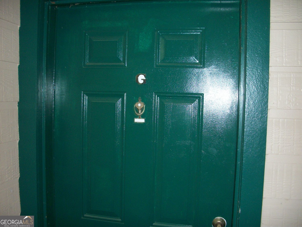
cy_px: 114
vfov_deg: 40.7
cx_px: 151
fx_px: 305
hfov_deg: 52.6
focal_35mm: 35
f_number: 3.1
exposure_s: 1/40
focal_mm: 6.3
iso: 160
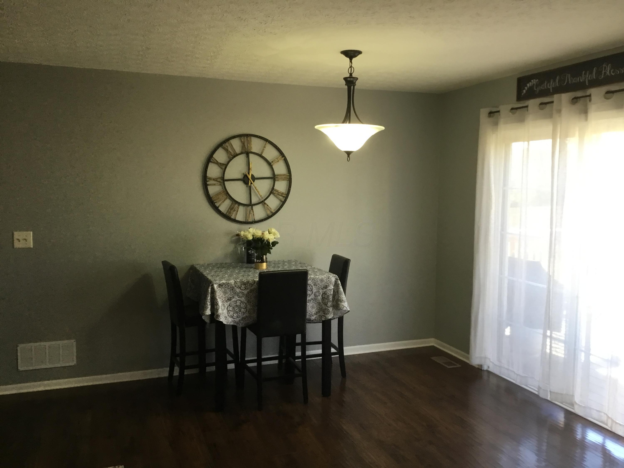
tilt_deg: -4.4
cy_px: 234
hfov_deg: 58.4
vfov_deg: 45.4
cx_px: 312
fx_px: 559
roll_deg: +0.8
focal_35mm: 31
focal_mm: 3.3
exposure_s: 1/30
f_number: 2.4
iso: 40
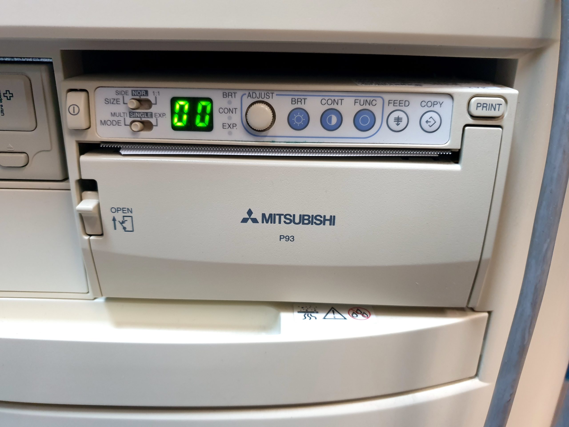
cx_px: 284
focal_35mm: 26
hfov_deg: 67.3
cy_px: 214
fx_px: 427
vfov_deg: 53.1
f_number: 1.5
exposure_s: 1/50
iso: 200
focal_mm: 4.3
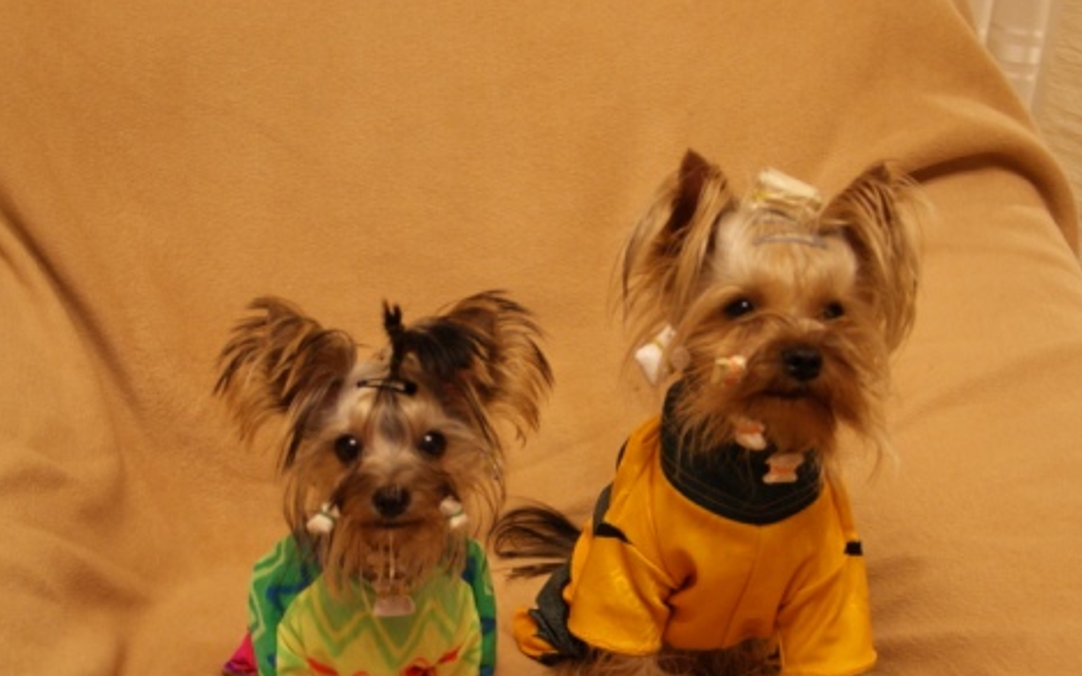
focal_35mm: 50
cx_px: 540
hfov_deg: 40.3
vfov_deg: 25.7
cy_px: 452
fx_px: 1474
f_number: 4
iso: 400
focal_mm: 24
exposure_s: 1/15
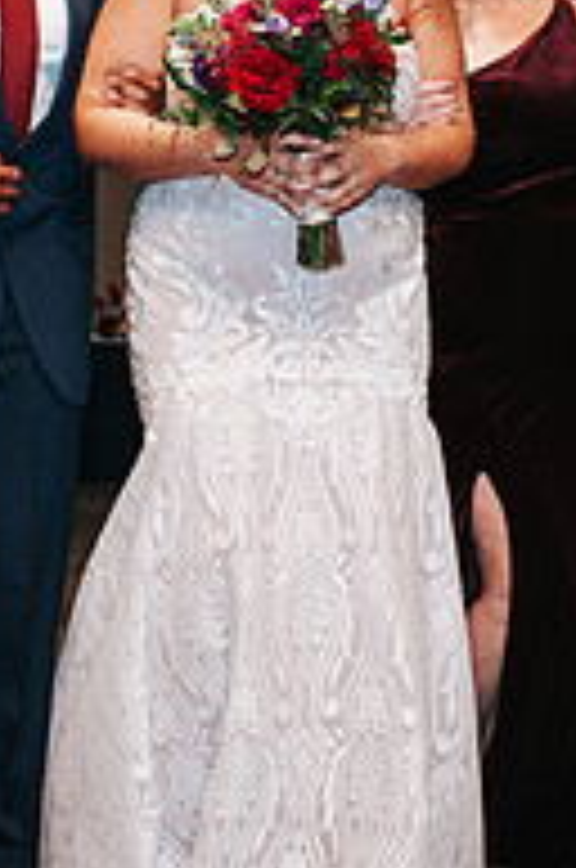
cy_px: 85
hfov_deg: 11.1
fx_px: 2962
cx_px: 288
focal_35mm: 123
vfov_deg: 16.5
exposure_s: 1/200
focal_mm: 35
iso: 1000
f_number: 2.8
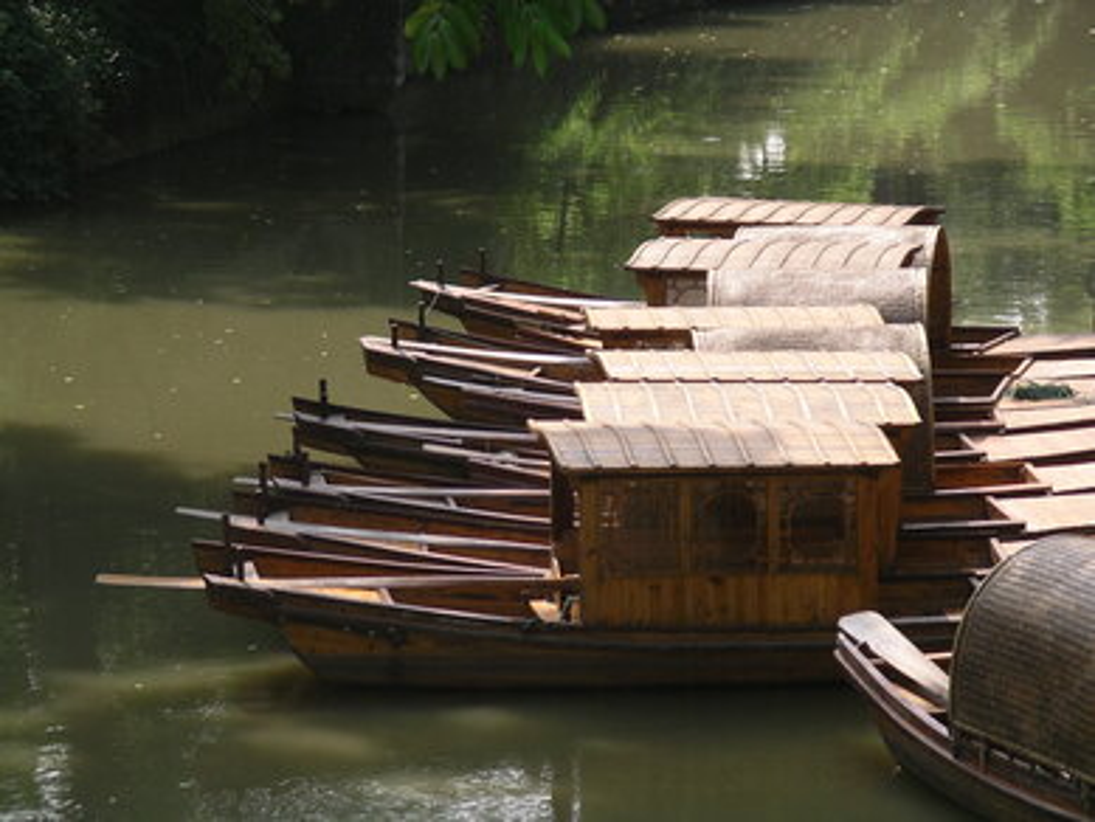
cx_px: 548
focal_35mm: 187
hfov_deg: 10.6
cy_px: 411
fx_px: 5917
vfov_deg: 7.9
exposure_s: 1/264
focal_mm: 39
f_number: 4.6
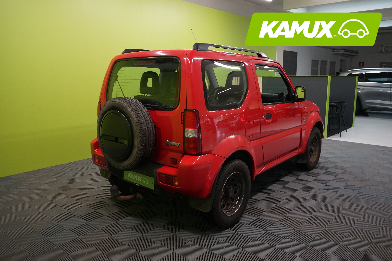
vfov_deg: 46.4
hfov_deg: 65.5
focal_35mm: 28
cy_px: 130
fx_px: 305
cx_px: 196
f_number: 7.1
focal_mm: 28
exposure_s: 1/30
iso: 2000
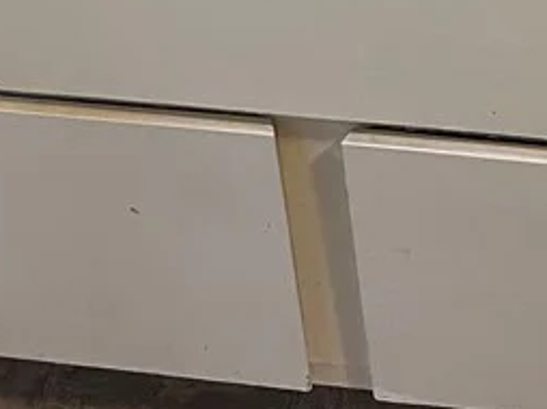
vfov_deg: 13.2
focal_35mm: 105
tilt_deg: -42.1
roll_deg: +5.6
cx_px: 349
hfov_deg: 18.7
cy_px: -232
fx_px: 1658
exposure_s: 1/60
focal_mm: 5.7
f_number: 1.5
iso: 320
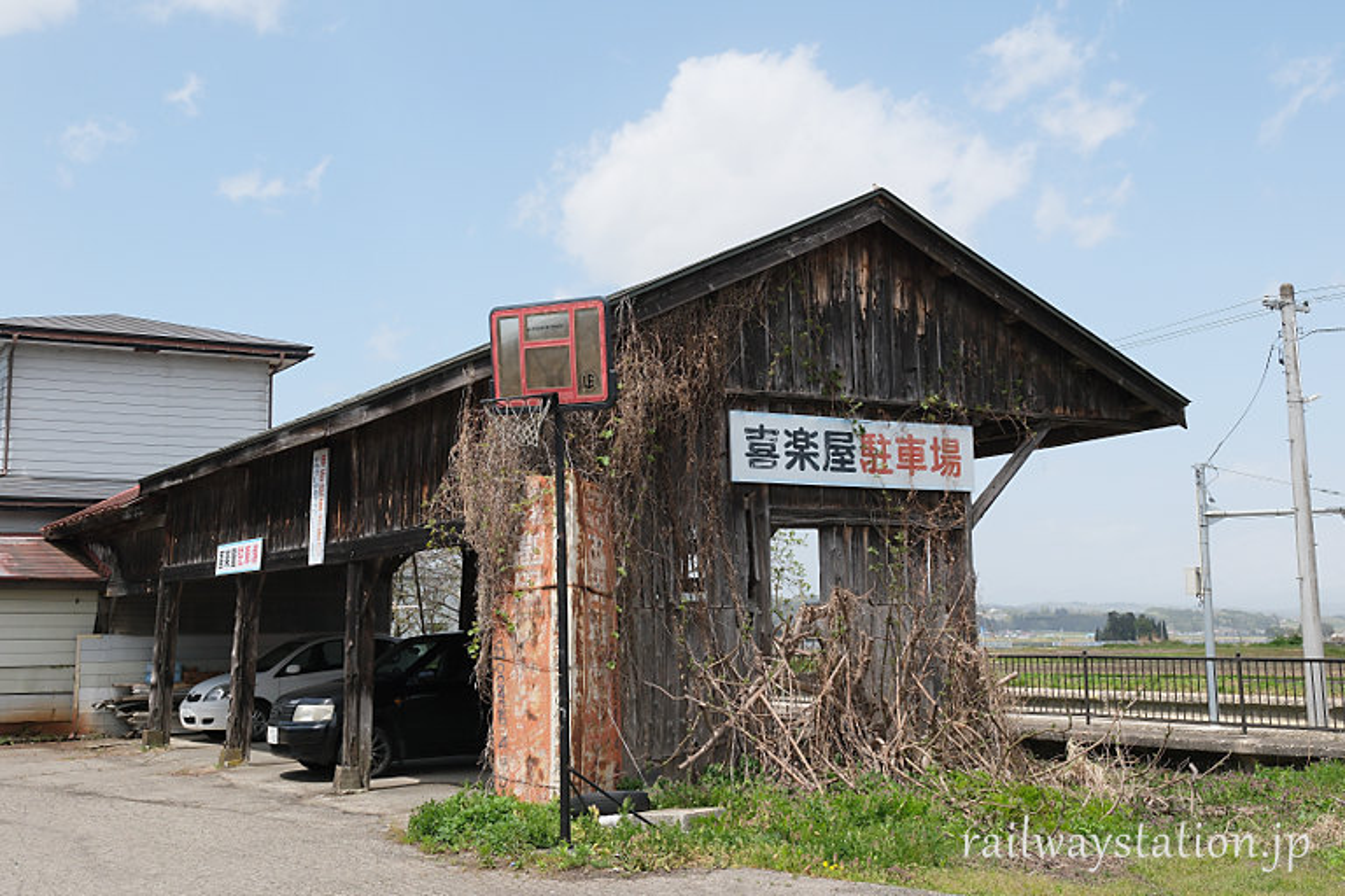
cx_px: 672
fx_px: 1345
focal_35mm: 36
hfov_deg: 53.1
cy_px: 448
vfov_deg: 36.9
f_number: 9
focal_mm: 24
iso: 500
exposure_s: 1/640
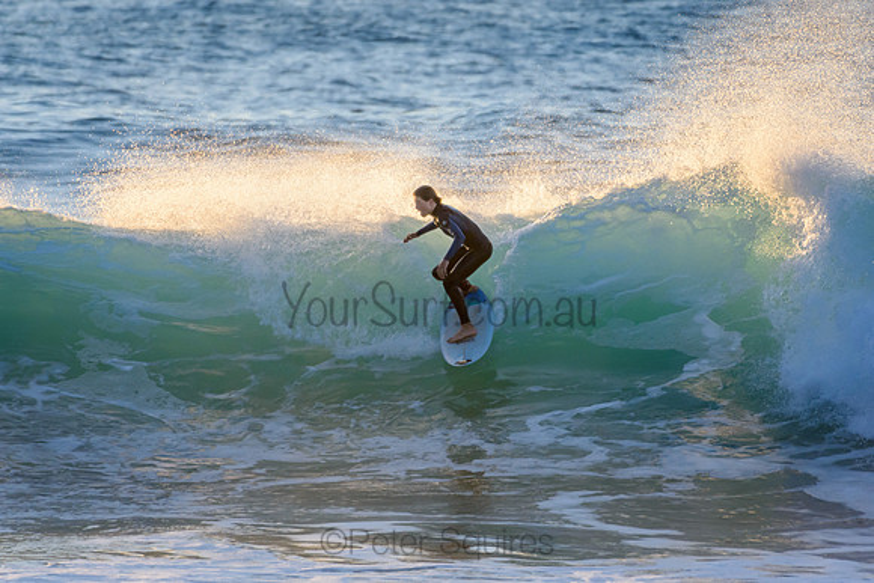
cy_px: 292
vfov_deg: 1.8
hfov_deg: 2.7
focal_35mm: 750
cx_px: 437
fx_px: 18212
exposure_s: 1/1600
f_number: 5.6
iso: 720
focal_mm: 500
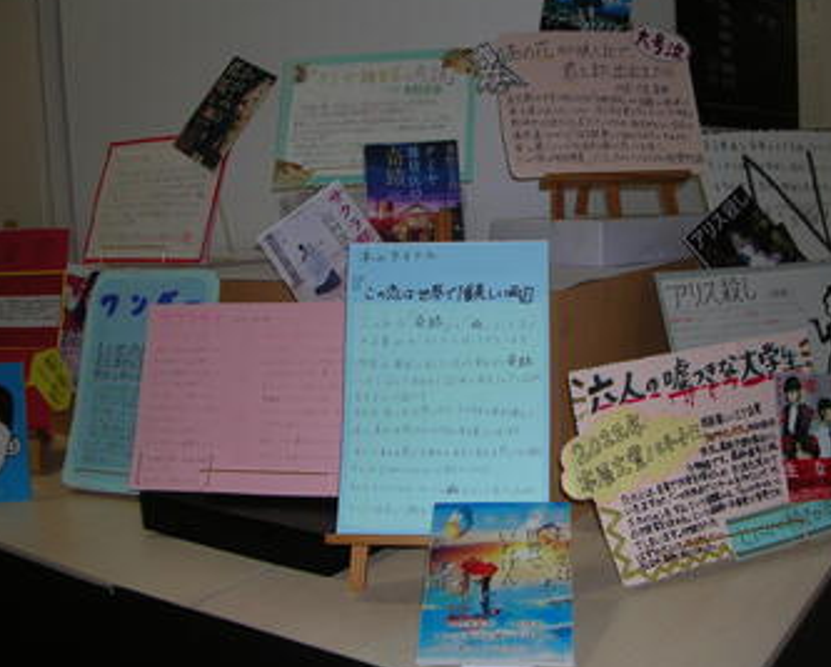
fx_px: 1009
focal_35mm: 41
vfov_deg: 36.5
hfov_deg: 44.6
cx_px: 479
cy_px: 337
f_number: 2.8
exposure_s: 1/60.1
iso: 50
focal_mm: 5.8
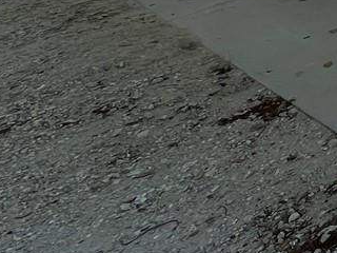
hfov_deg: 16.2
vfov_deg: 18.3
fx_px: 633
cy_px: -189
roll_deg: +4.2
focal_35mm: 65
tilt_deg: -6.0
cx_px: 769
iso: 32
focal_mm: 1.57
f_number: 1.8
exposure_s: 1/421
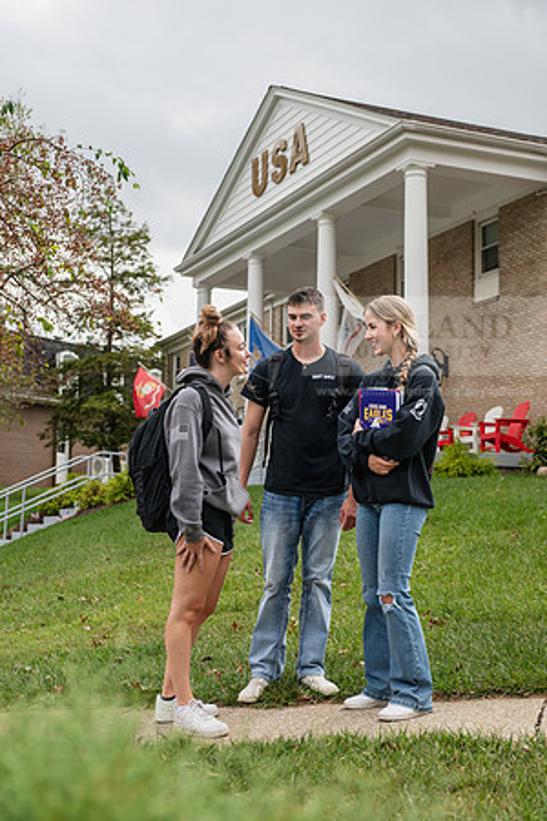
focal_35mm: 50
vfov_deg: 39.6
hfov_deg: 27.0
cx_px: 274
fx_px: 1139
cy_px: 410
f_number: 4
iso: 250
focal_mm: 50
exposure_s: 1/800
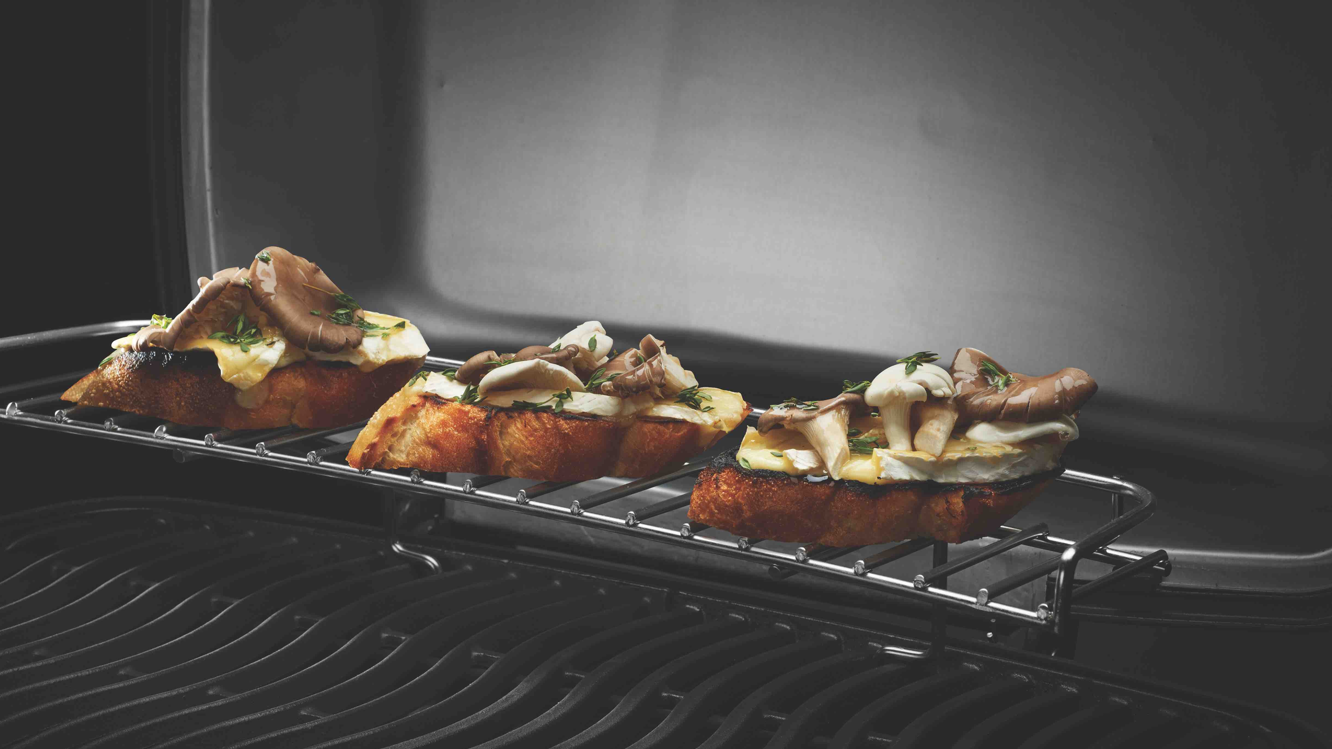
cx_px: 549
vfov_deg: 8.9
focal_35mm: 136
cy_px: 407
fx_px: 4804
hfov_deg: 15.8
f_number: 16
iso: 200
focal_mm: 105
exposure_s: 1/160
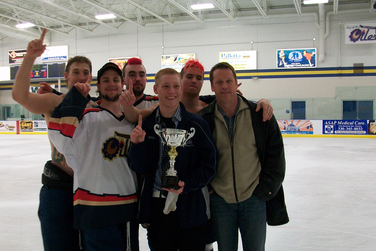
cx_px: 173
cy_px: 119
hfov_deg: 49.5
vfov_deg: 34.2
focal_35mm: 39
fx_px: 407
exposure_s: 1/30
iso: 160
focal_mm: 5.7
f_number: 2.8
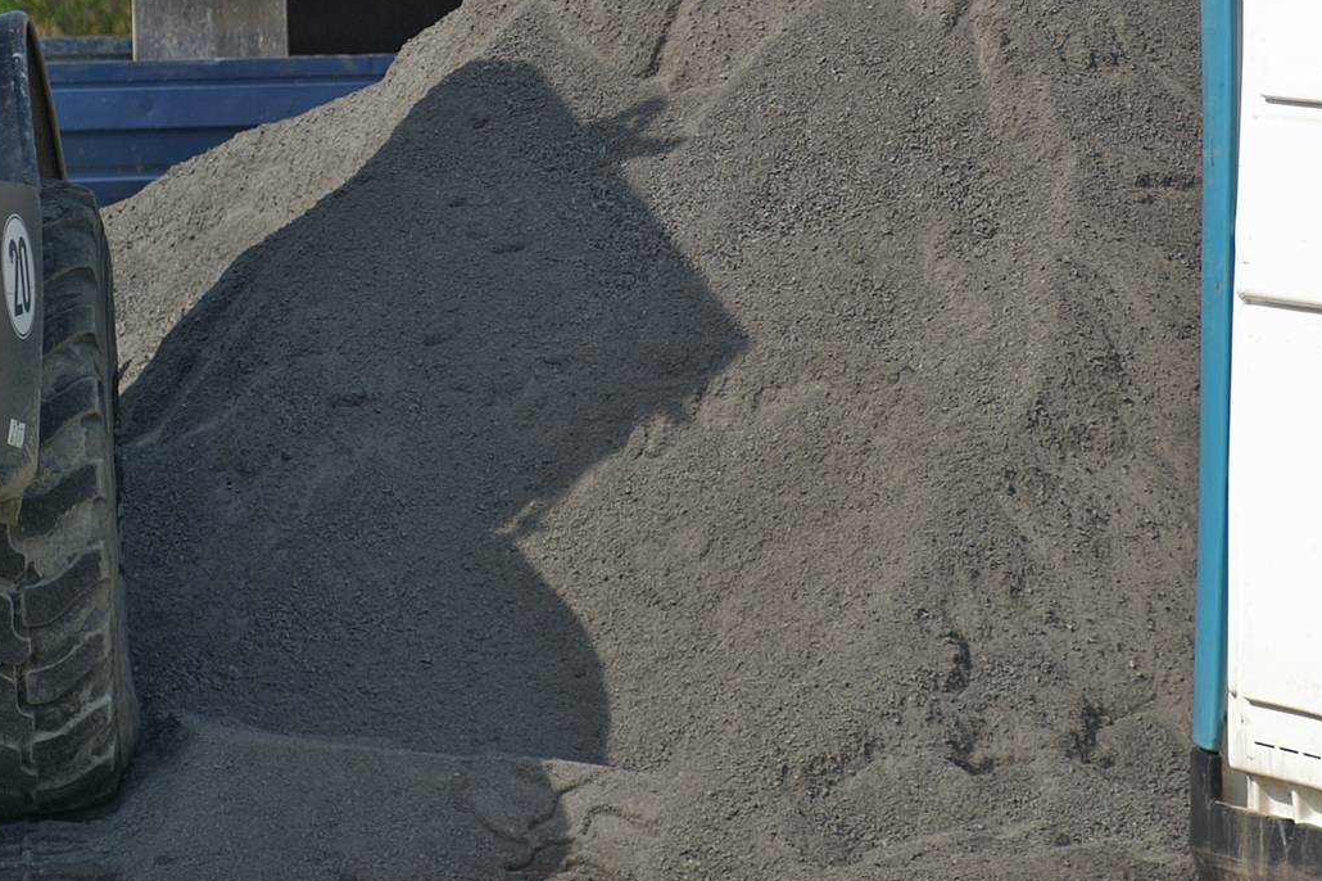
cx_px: 999
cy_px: 170
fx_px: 9618
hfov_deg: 7.9
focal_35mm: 262
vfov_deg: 5.2
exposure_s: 1/300
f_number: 4.5
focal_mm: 90
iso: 100
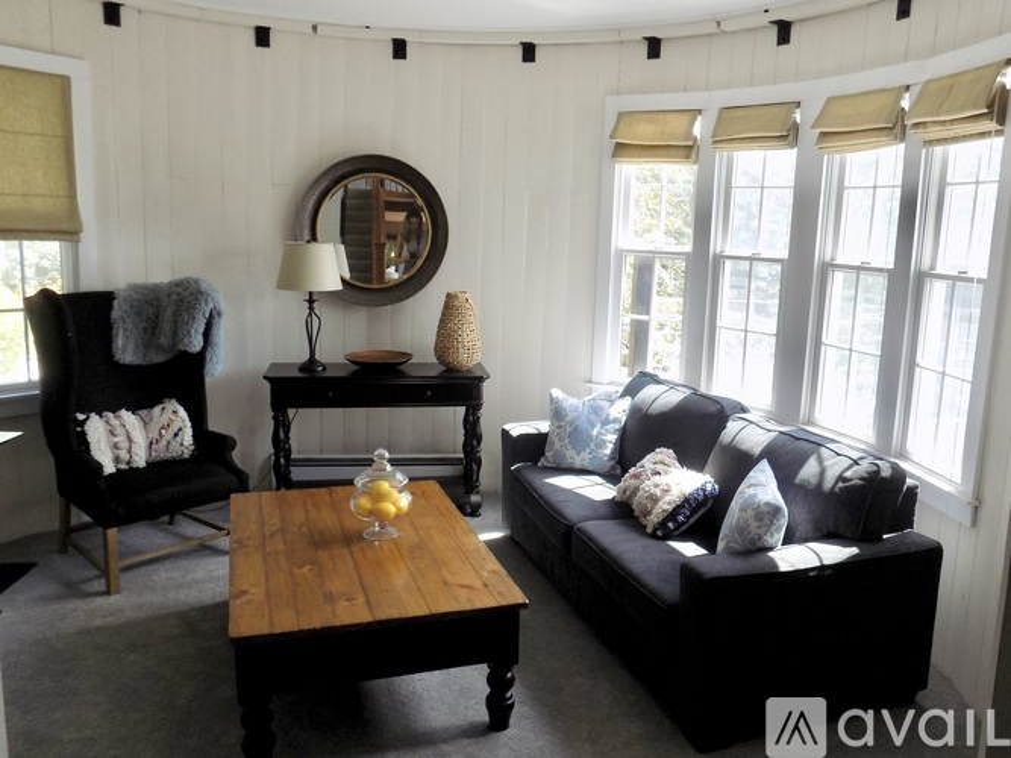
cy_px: 379
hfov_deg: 73.9
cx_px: 506
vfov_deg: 58.9
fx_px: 672
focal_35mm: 23
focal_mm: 4
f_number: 3.1
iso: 80
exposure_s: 1/50
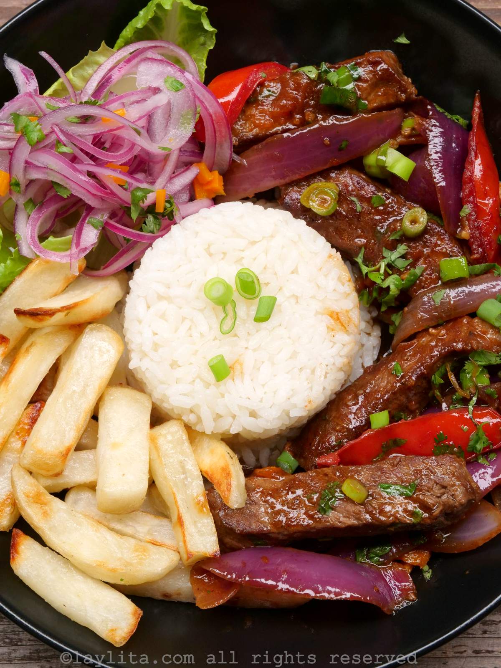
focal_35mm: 76
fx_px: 1467
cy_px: 334
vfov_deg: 25.7
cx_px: 250
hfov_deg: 19.4
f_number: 10
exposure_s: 1/100
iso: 800
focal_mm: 38
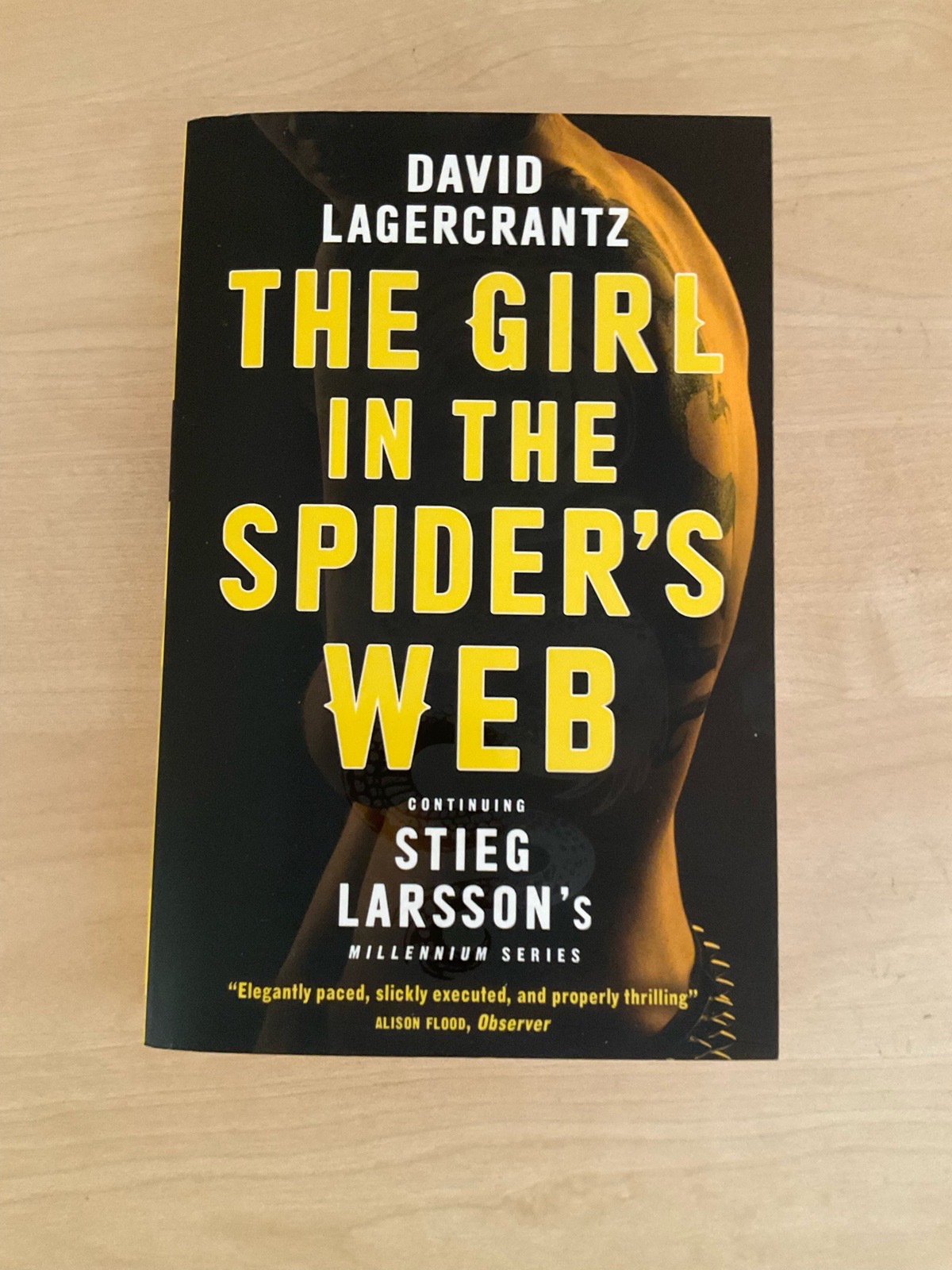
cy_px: 635
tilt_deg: -84.3
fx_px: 1063
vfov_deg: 61.7
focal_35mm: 29
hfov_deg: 48.2
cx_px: 476
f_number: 1.8
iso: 320
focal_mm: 3
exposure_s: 1/30
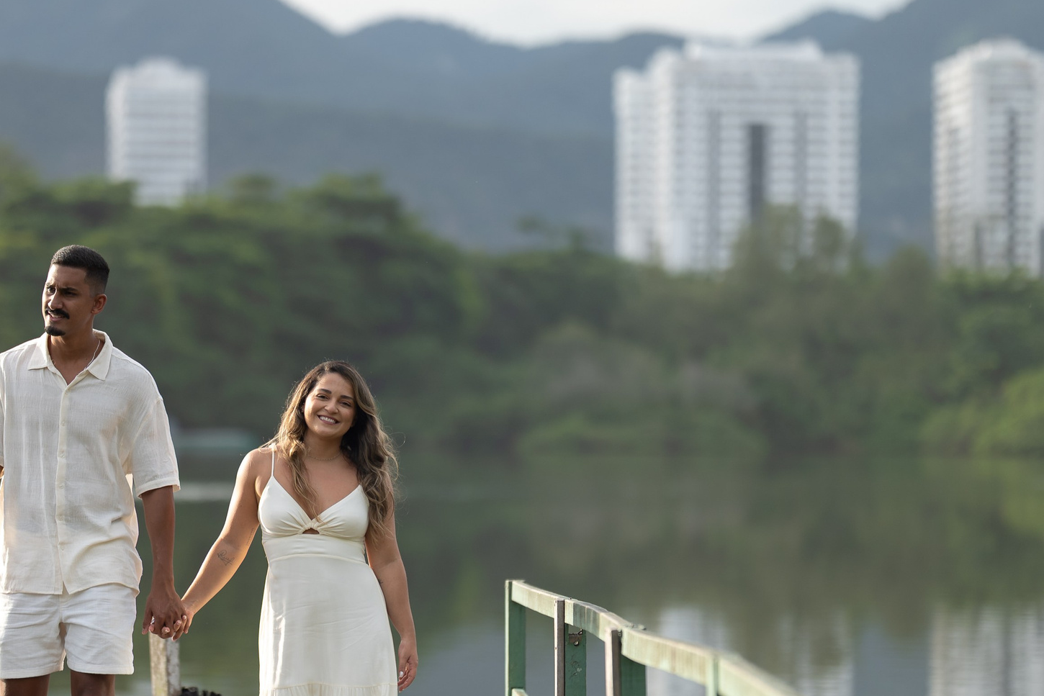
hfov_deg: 13.1
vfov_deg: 8.7
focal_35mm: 157
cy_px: 447
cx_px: 365
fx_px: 4553
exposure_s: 1/1600
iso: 100
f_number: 1.4
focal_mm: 85
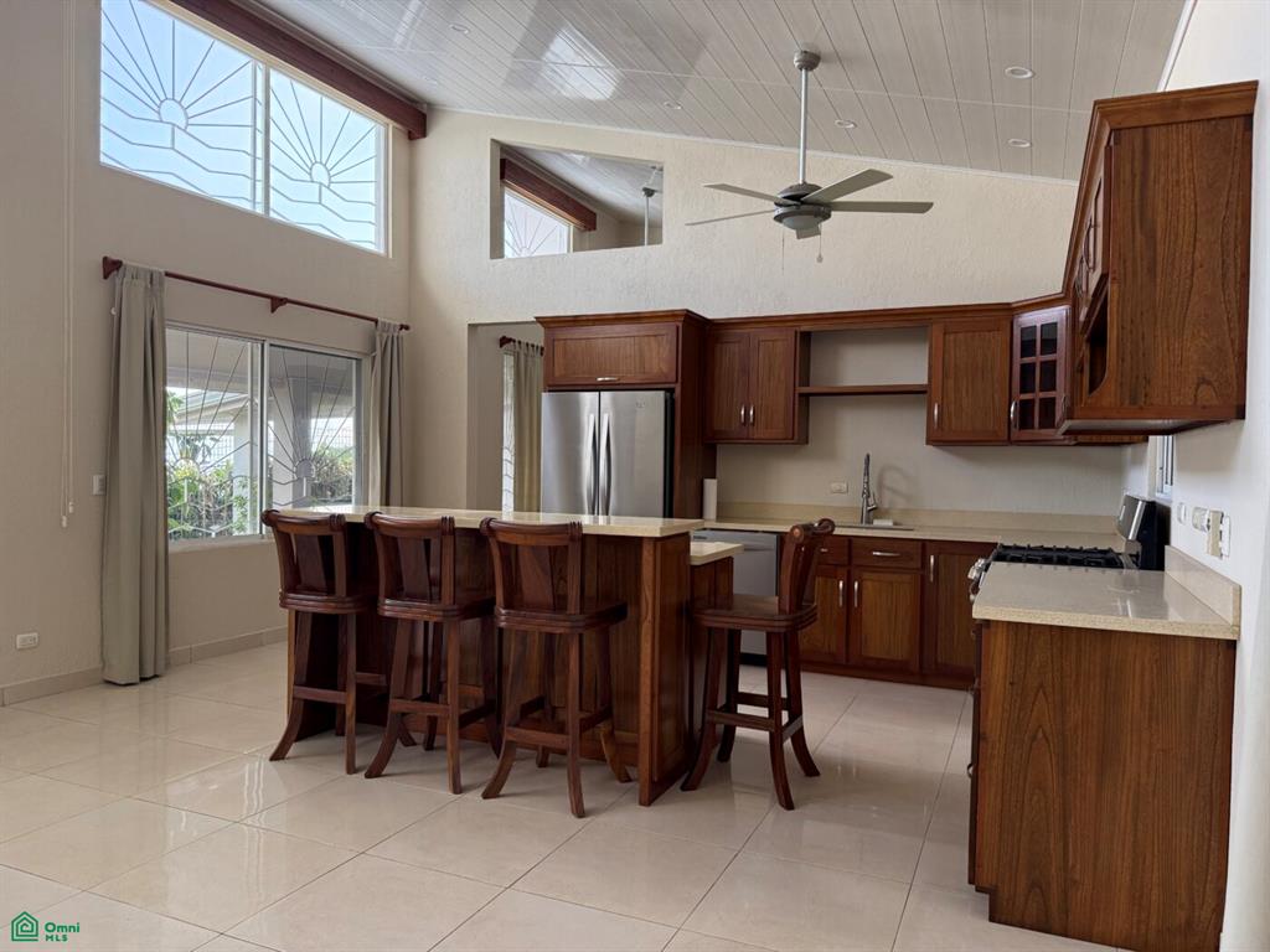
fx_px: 881
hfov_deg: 71.6
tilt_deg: +0.1
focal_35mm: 24
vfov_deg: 56.8
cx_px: 635
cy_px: 476
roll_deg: -0.2
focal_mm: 6.76
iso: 200
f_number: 1.78
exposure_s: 1/196
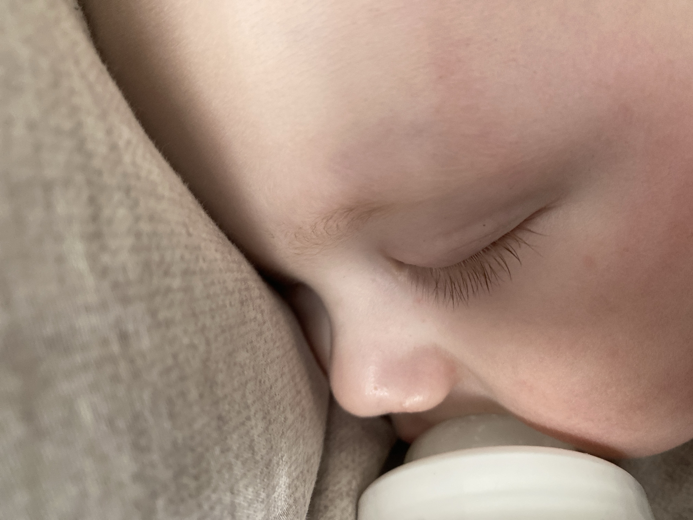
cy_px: 260
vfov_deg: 53.1
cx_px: 346
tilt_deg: -48.5
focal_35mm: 26
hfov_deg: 67.3
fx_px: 521
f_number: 1.8
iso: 640
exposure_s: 1/35
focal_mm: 4.25
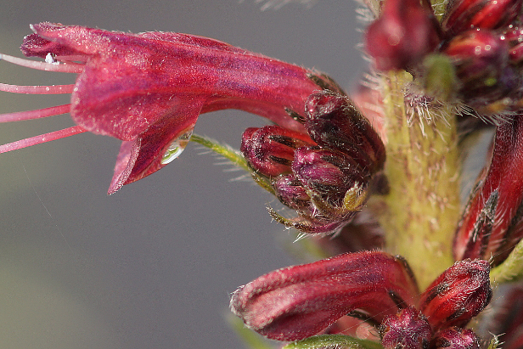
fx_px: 4243
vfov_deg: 4.7
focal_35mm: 292
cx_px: 242
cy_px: 144
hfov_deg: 7.1
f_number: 5
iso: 160
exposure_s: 1/160
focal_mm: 100
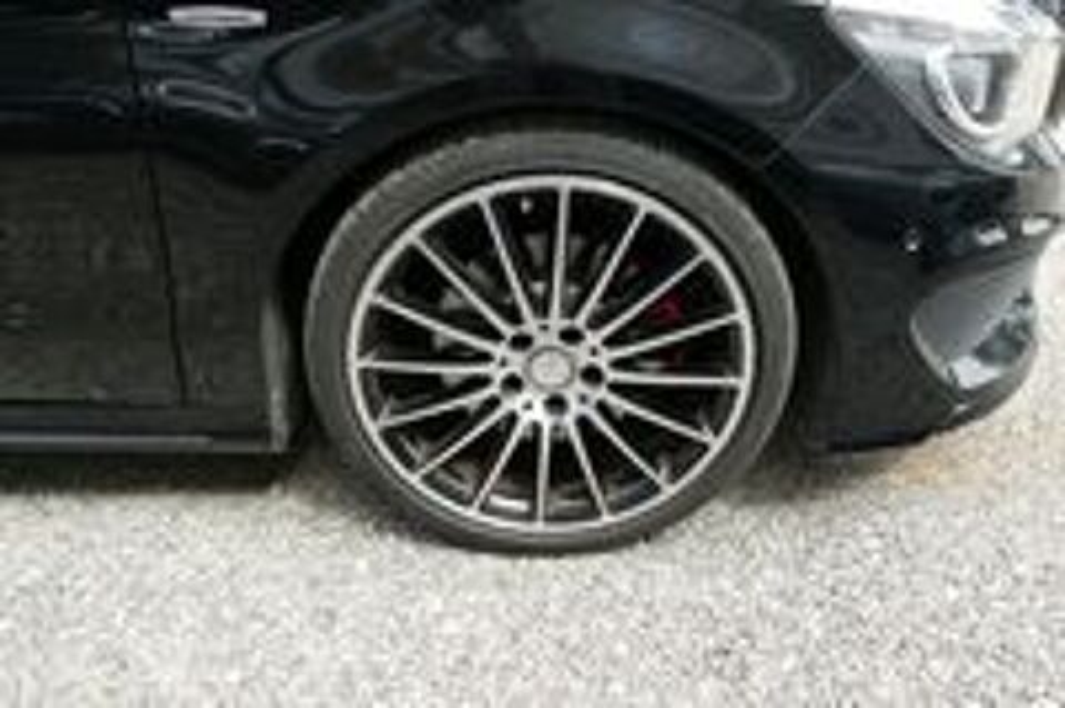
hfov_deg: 63.7
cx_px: 532
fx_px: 857
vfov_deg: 44.9
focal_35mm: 29
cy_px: 354
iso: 125
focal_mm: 10.6
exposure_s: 1/320
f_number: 3
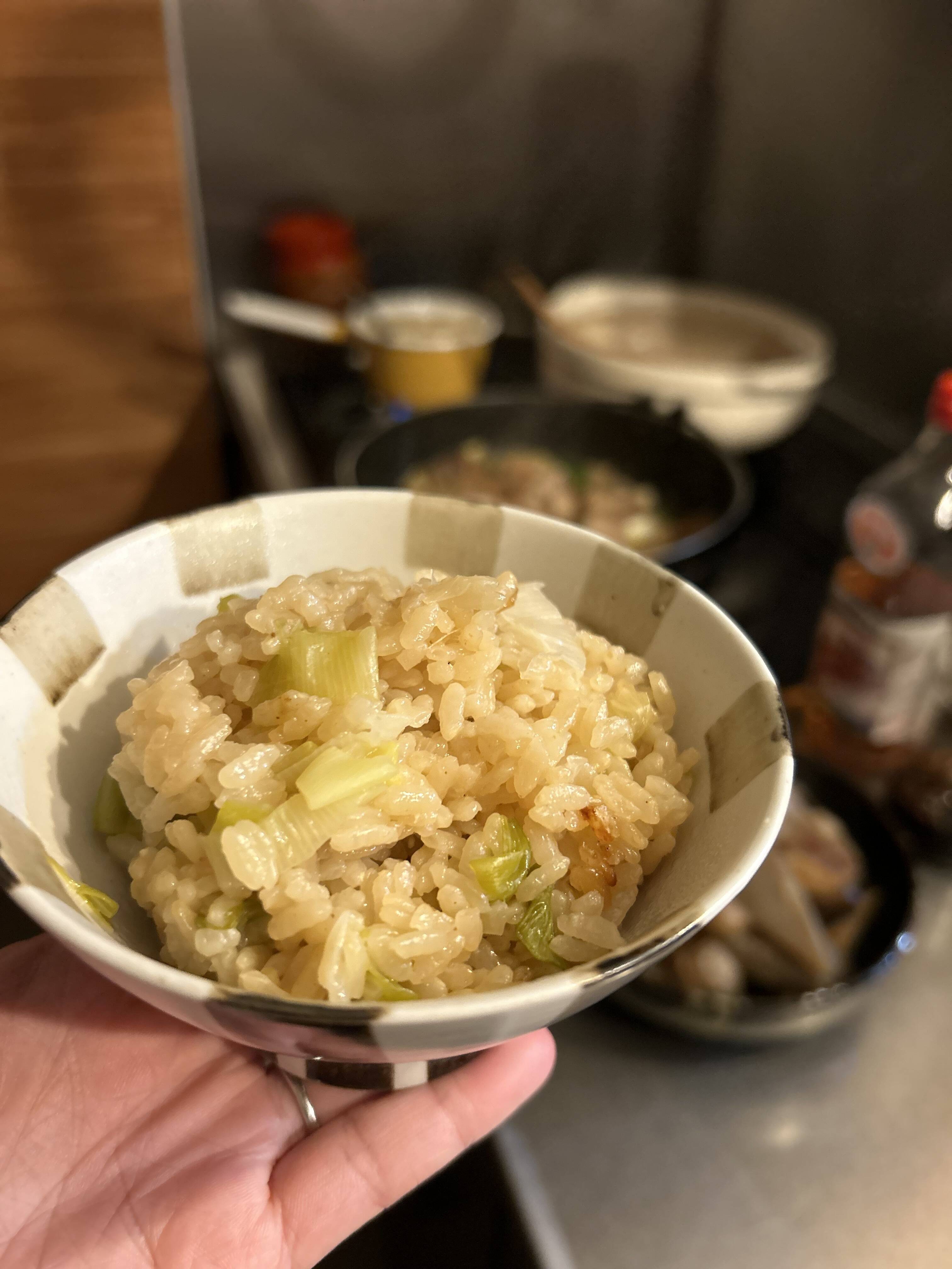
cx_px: 476
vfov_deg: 67.3
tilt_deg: -34.0
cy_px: 634
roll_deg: -2.0
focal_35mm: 26
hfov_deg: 53.1
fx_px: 953
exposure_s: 1/40
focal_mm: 5.7
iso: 400
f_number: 1.5
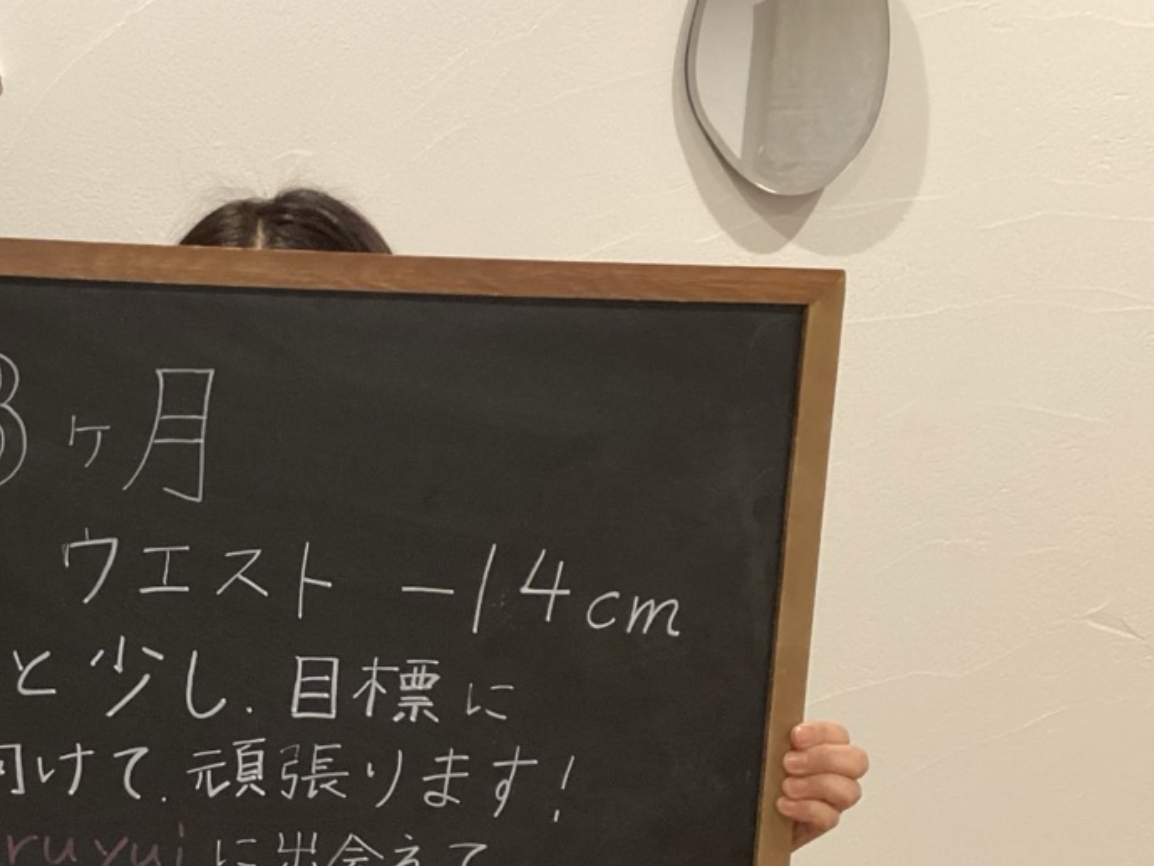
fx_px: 1801
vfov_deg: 26.8
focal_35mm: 54
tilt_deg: -10.5
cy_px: 603
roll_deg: -1.2
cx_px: 258
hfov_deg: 34.6
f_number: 2.4
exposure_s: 1/40
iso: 320
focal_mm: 3.3
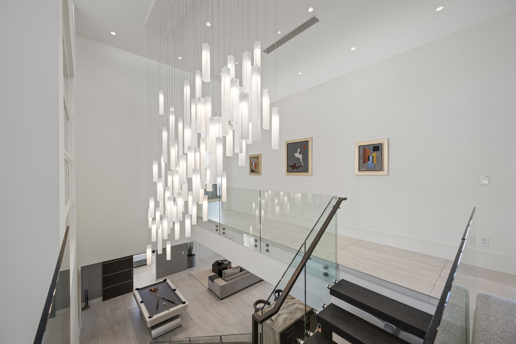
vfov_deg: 81.2
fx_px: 201
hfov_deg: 104.3
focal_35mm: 14
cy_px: 172
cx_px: 258
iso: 500
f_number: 8
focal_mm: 14
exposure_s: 1/60
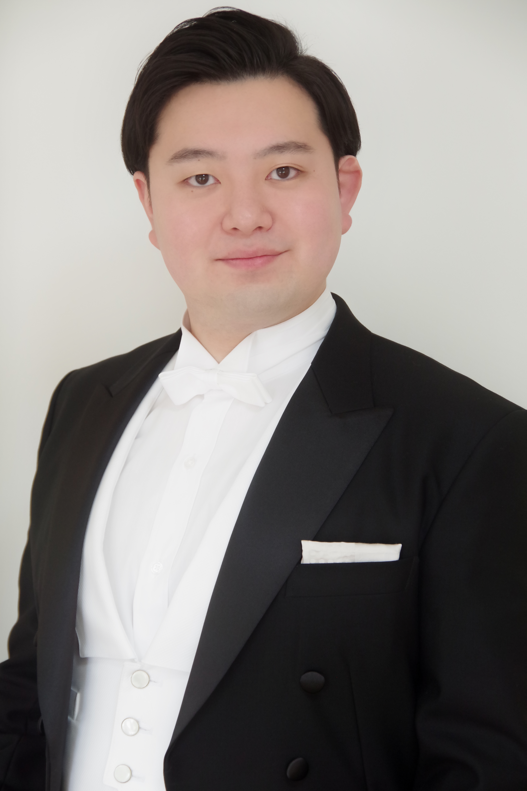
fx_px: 2240
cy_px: 396
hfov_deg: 13.4
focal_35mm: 102
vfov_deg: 20.0
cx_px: 264
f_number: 4.5
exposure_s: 1/125
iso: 1600
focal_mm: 68
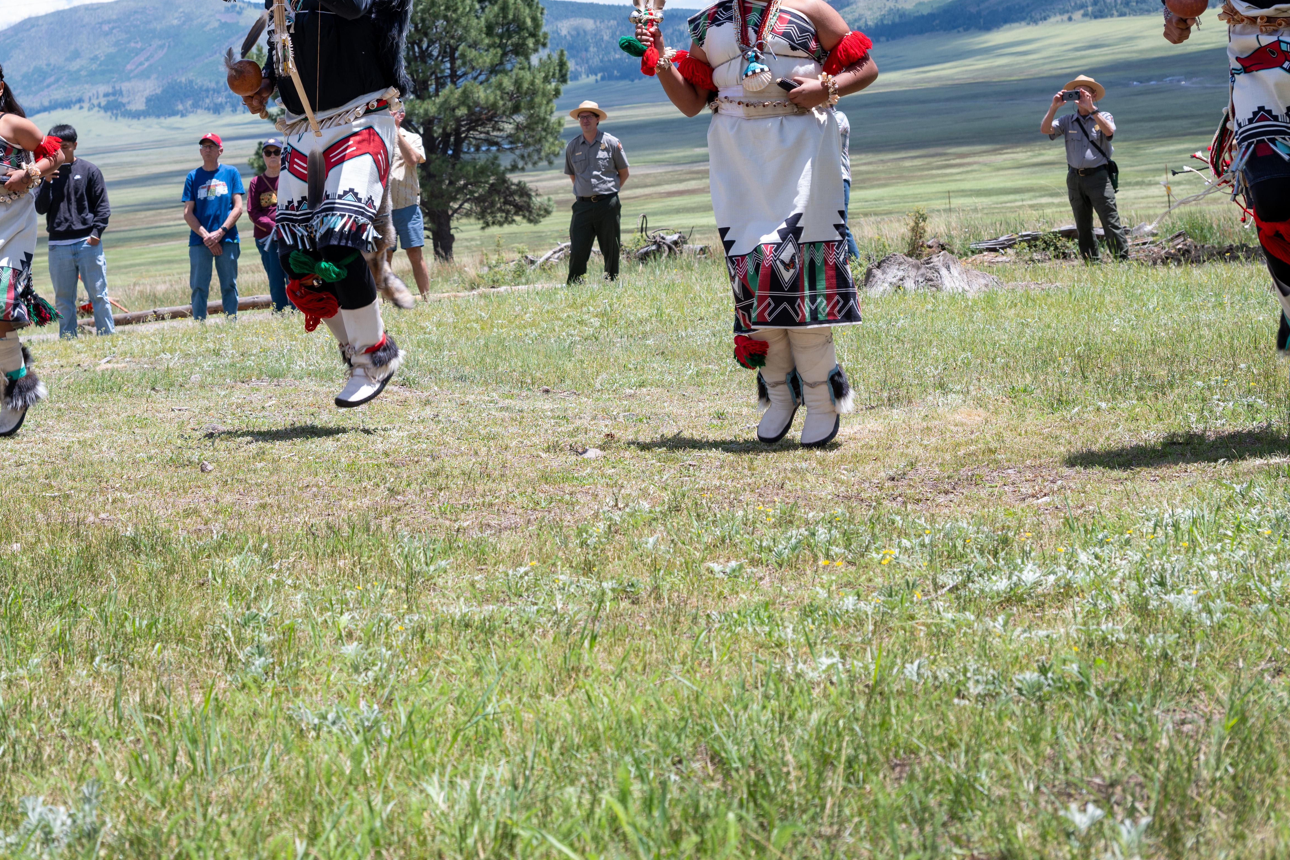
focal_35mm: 71
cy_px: 99
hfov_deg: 28.3
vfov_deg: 18.9
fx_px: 2544
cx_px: 425
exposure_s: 1/250
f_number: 5
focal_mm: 40
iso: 80
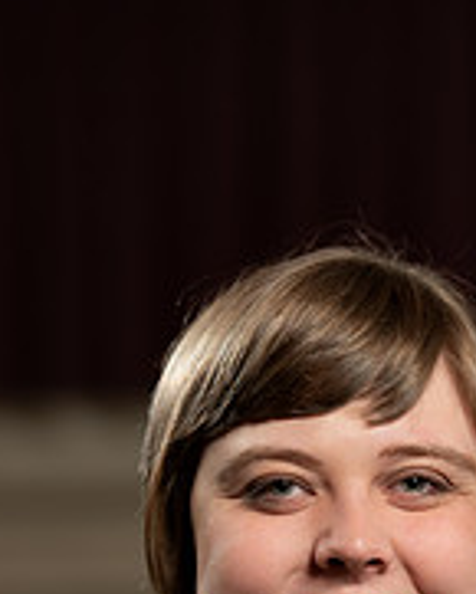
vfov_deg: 5.7
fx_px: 5947
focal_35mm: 338
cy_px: 699
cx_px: 312
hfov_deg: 4.6
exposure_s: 1/200
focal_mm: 145
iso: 640
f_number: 5.6
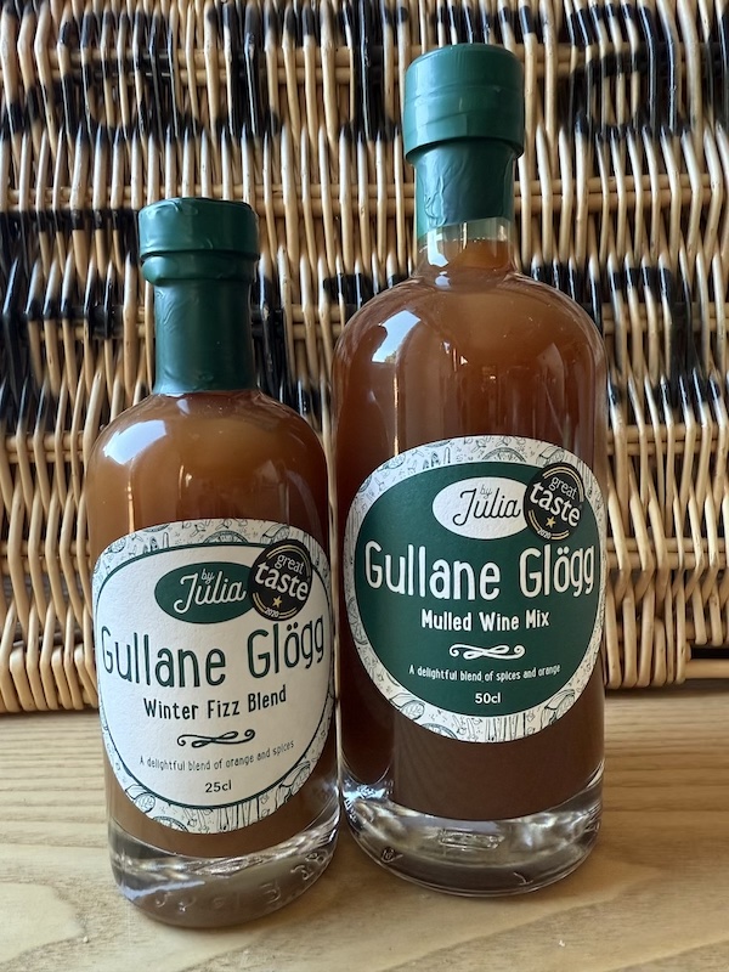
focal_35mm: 24
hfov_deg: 56.8
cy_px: 486
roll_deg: +1.2
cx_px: 364
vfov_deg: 71.6
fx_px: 674
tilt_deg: -4.6
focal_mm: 2.22
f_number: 2.2
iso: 320
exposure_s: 1/77
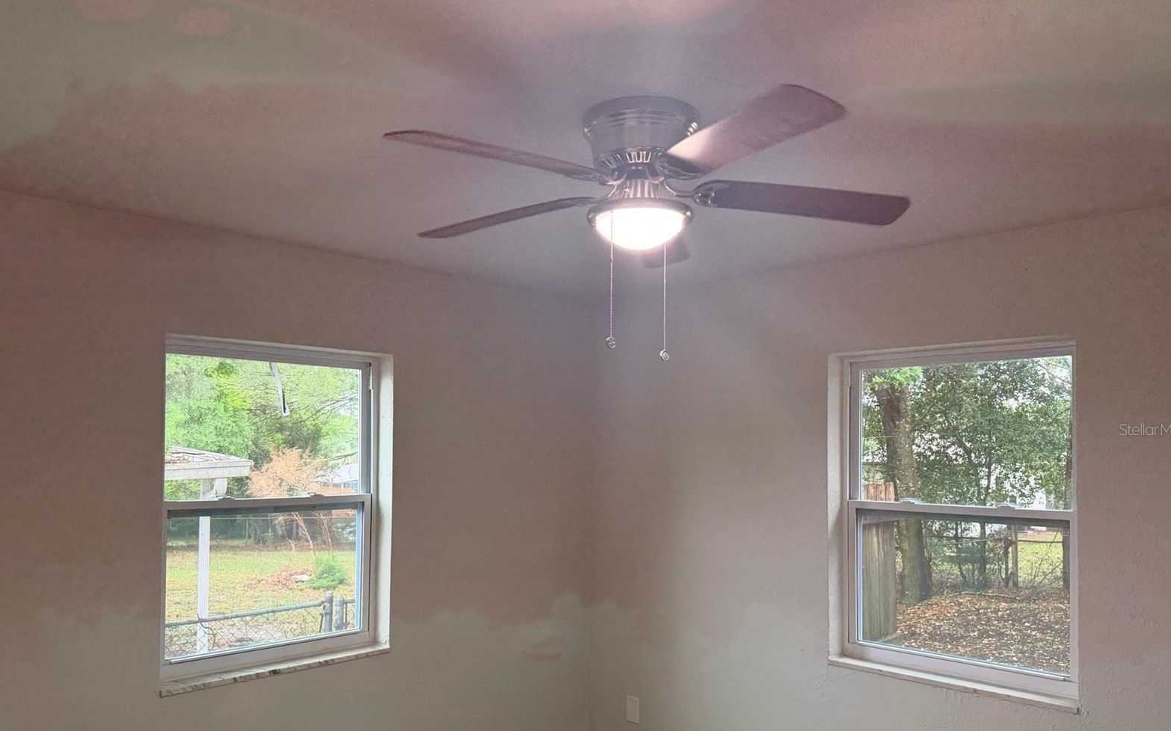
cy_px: 429
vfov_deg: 47.4
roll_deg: +0.1
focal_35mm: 26
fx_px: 830
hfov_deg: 70.4
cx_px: 591
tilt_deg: +1.4
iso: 320
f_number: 1.78
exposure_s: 1/120
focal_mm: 6.76
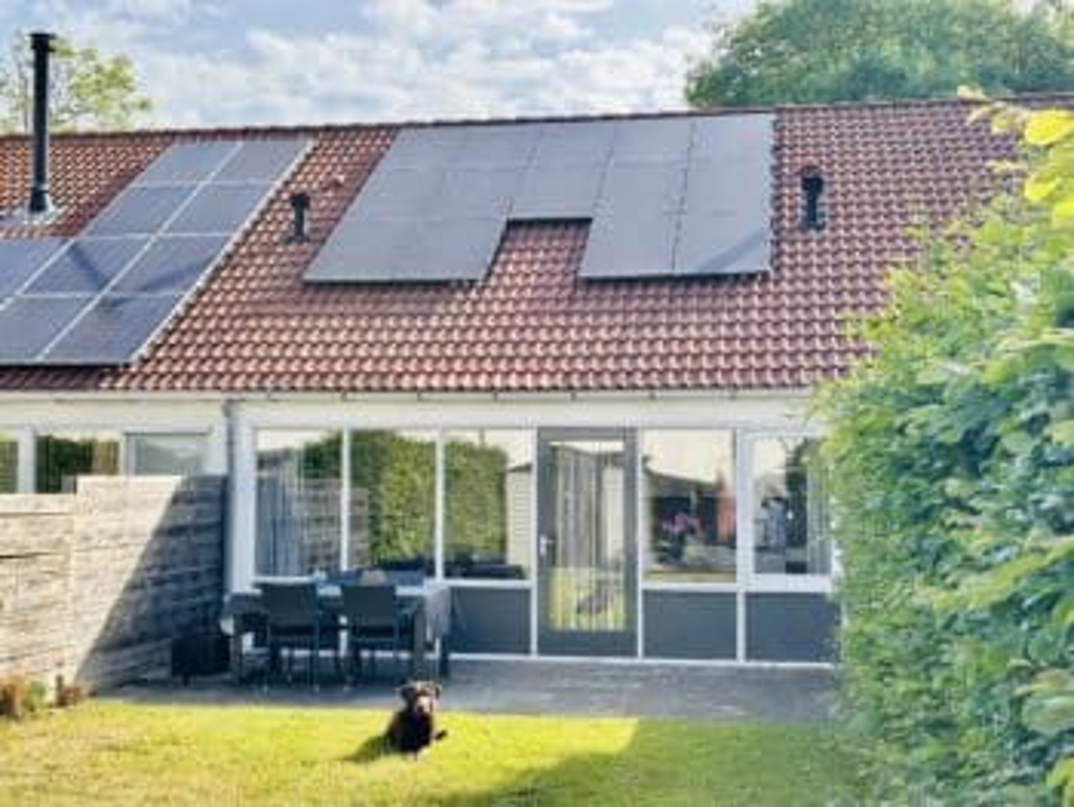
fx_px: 1490
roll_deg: +0.1
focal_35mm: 48
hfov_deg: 39.6
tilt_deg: +3.0
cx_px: 537
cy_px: 404
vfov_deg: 30.3
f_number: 1.78
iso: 64
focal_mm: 6.86
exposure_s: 1/1212
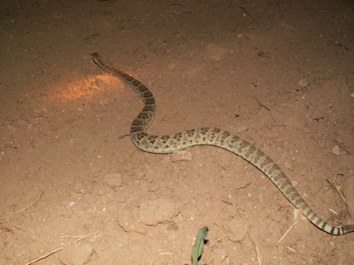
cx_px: 177
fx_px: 358
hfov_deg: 52.6
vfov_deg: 40.7
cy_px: 132
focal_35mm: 35
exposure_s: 1/40
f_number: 2.8
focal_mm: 5.86
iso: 160
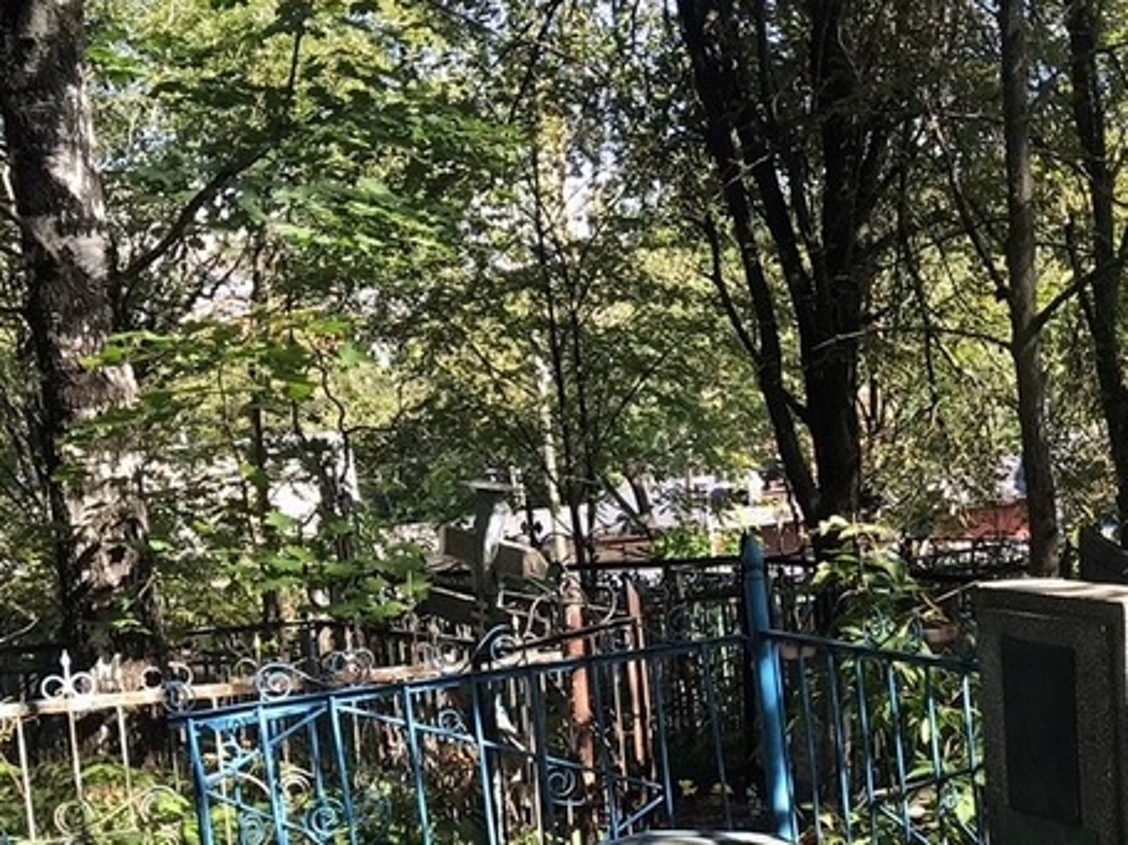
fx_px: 2052
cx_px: 969
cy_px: 808
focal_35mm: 63
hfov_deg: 29.7
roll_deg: +6.8
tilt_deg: -12.7
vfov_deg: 22.5
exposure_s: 1/318
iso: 20
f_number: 1.8
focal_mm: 3.99
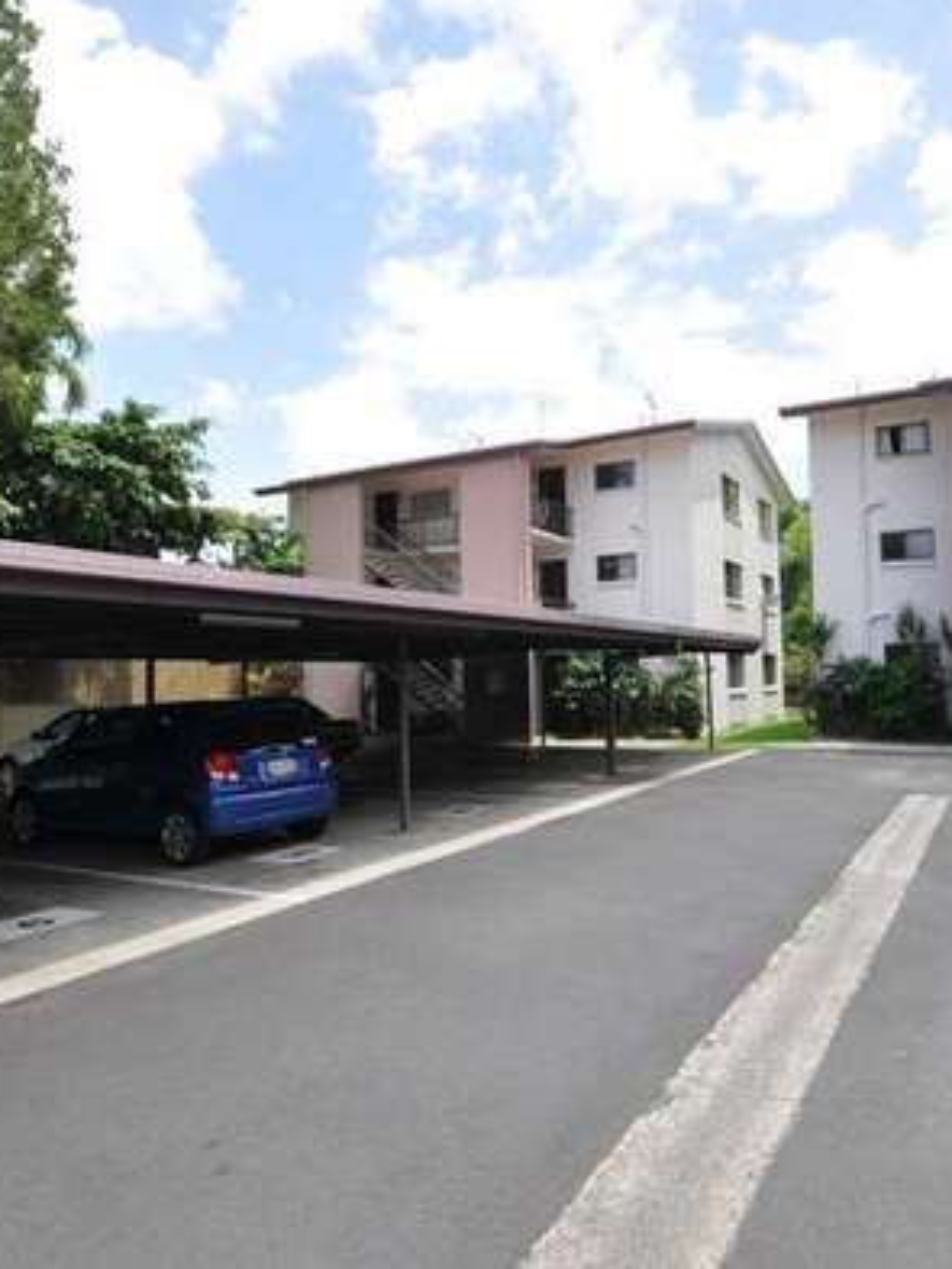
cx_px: 610
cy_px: 630
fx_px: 806
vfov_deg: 76.4
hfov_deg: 60.1
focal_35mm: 22
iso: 200
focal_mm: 10
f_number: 8
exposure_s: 1/250
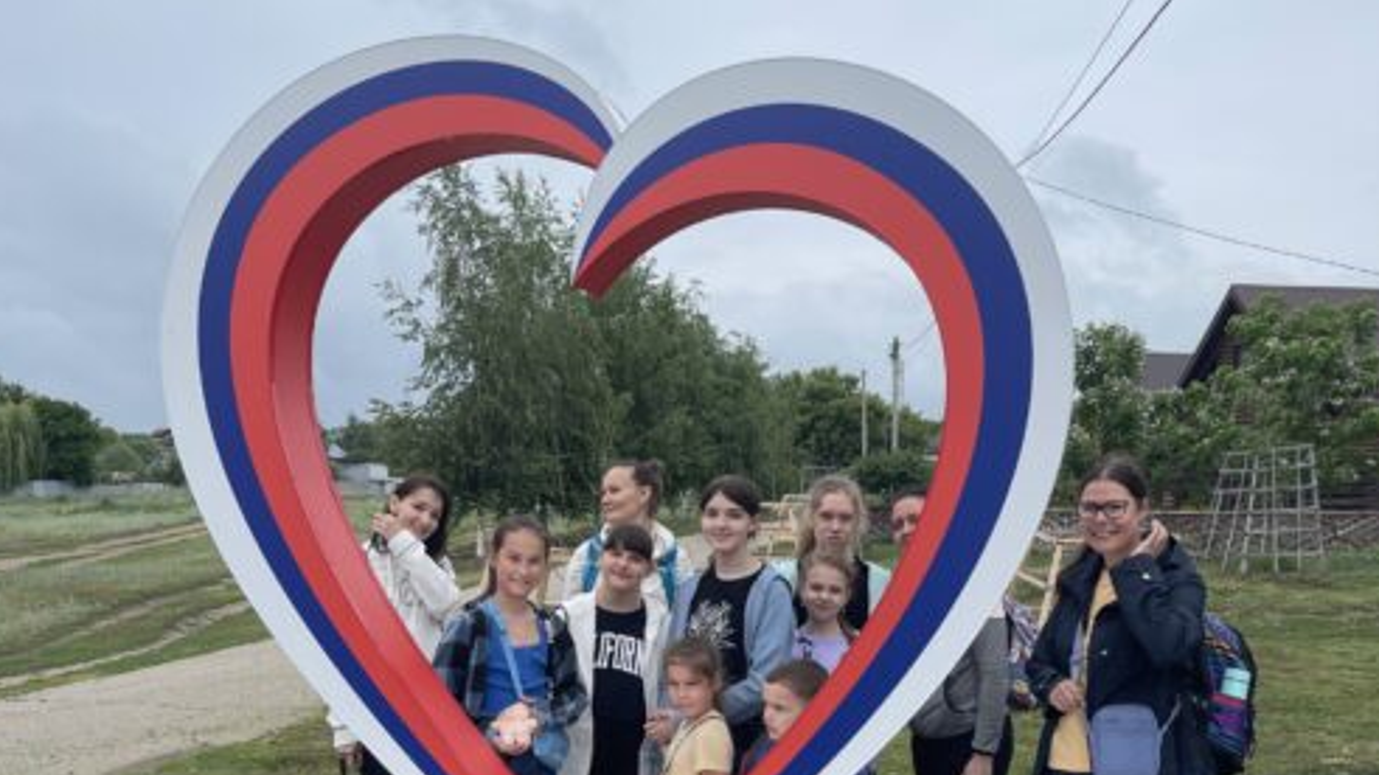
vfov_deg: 31.3
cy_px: 597
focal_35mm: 37
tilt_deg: -3.9
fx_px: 1353
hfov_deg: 54.0
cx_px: 685
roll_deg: +0.0
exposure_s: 1/2545
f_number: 1.6
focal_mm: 5.1
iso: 32
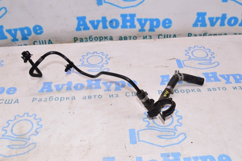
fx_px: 262
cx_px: 121
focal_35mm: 39
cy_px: 80
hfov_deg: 49.6
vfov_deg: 34.2
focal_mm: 26
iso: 1600
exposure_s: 1/125
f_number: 8
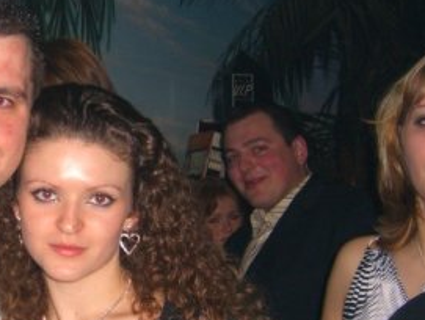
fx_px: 1033
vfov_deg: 17.4
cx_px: 25
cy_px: 270
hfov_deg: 22.6
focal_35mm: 84
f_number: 2.8
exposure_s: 1/60
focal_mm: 7.9
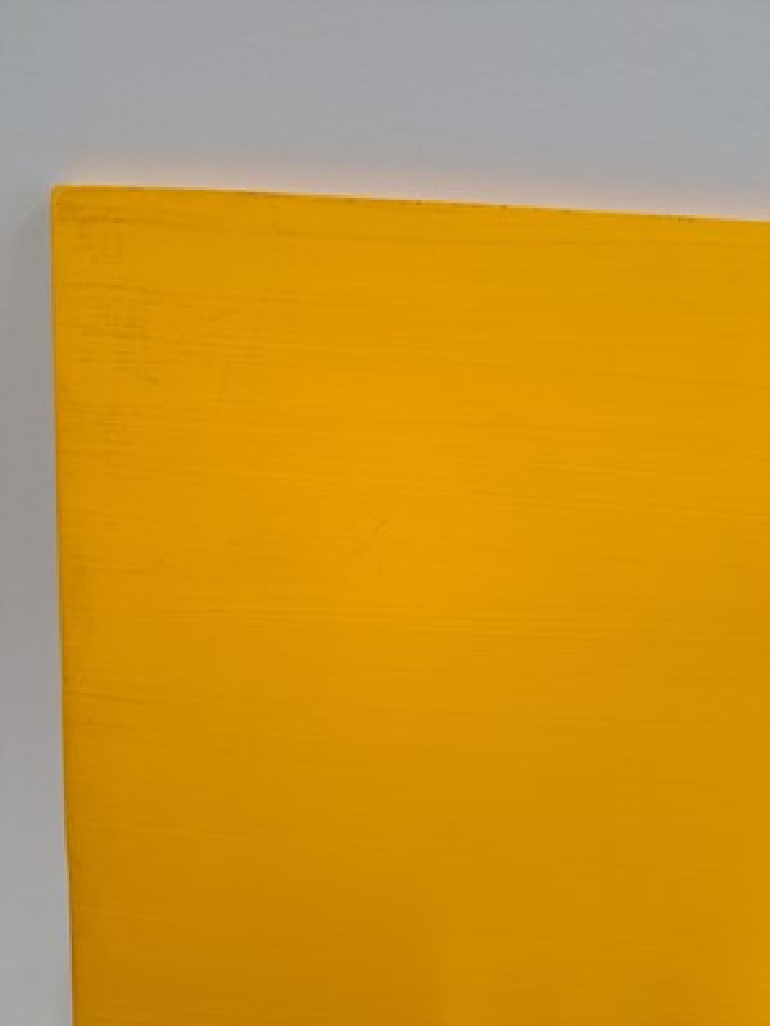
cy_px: 513
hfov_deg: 56.8
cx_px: 385
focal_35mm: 24
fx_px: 712
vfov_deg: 71.6
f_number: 1.8
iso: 100
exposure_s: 1/50
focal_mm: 5.23
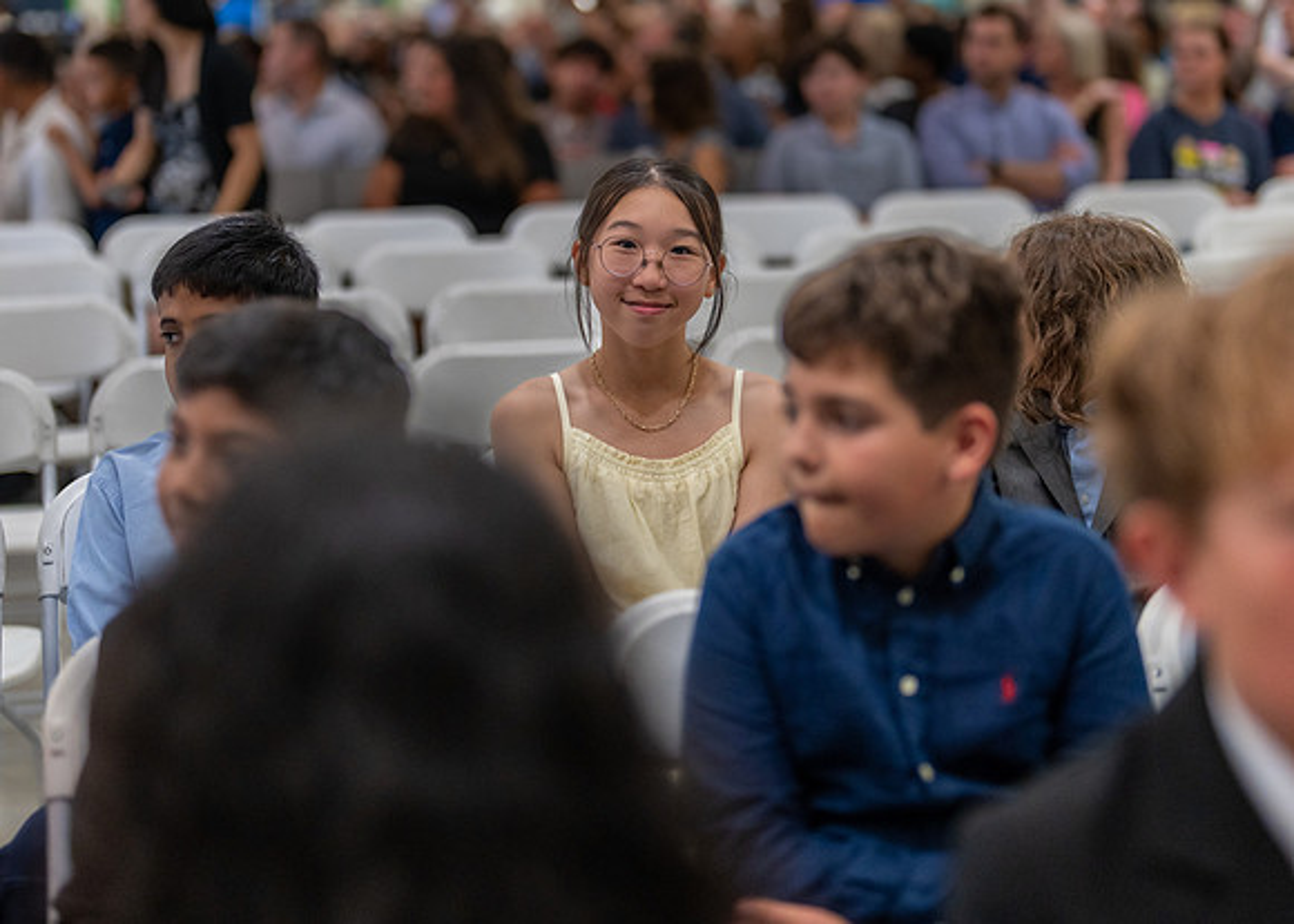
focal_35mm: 70
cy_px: 352
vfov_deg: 20.2
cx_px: 633
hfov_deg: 28.1
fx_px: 2588
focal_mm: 50
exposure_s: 1/640
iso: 640
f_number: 1.2
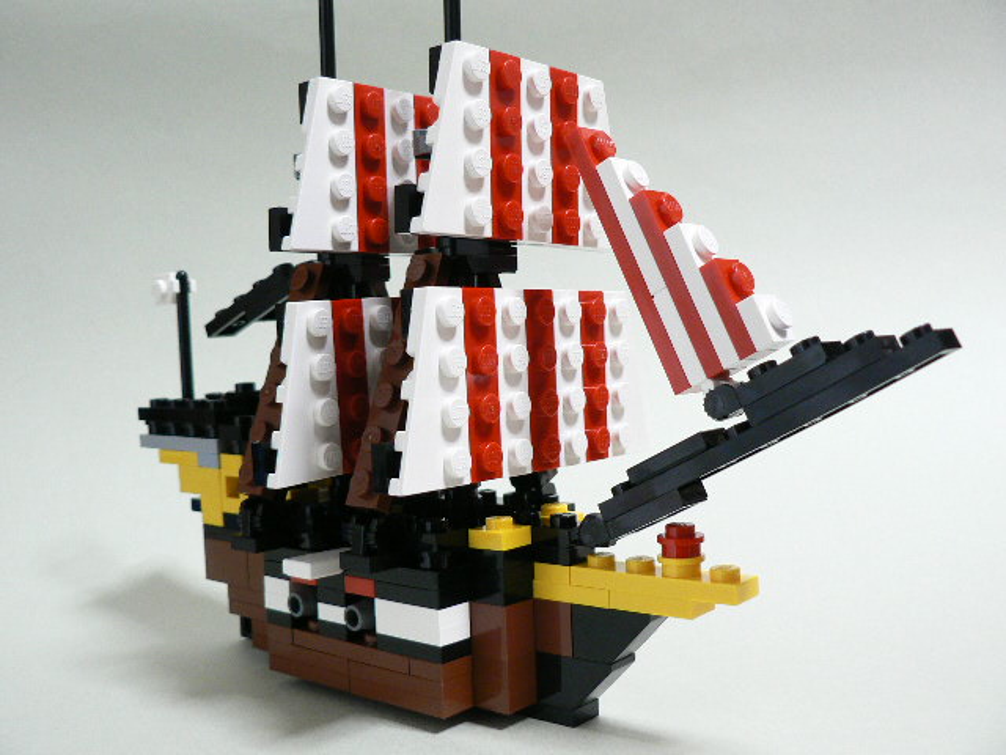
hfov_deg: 51.4
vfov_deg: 39.7
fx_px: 1046
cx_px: 503
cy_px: 378
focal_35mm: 36
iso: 200
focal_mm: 6
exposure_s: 1/15
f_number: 2.8
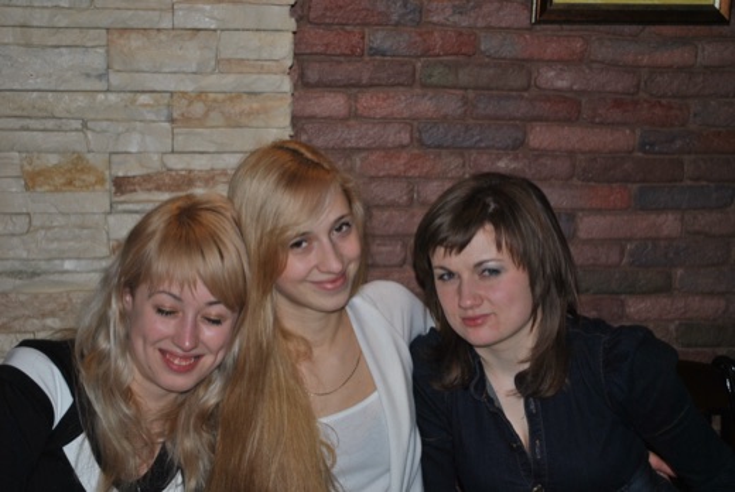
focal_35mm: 63
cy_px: 246
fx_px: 1288
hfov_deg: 31.9
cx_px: 368
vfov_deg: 21.6
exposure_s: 1/60
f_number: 5.3
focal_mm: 42
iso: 200
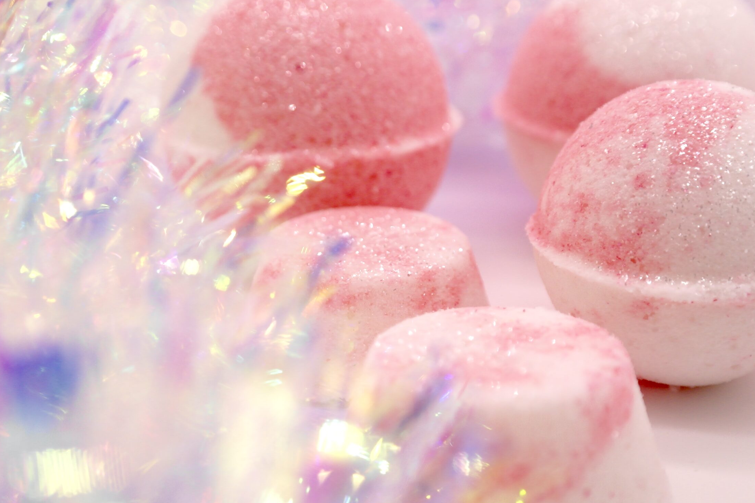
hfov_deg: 34.5
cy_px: 241
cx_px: 414
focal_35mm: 58
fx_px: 1216
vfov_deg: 23.4
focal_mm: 33
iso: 800
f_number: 5.6
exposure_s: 1/1250
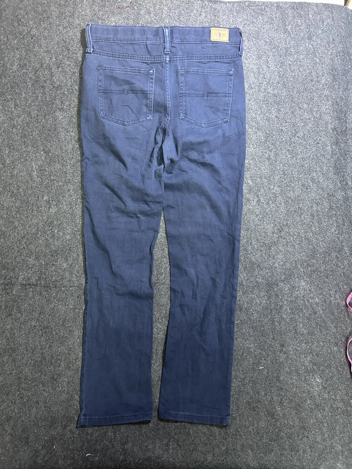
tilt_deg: -61.9
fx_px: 353
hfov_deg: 53.1
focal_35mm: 26
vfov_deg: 67.3
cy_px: 234
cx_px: 176
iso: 500
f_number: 1.5
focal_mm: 5.7
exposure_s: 1/33
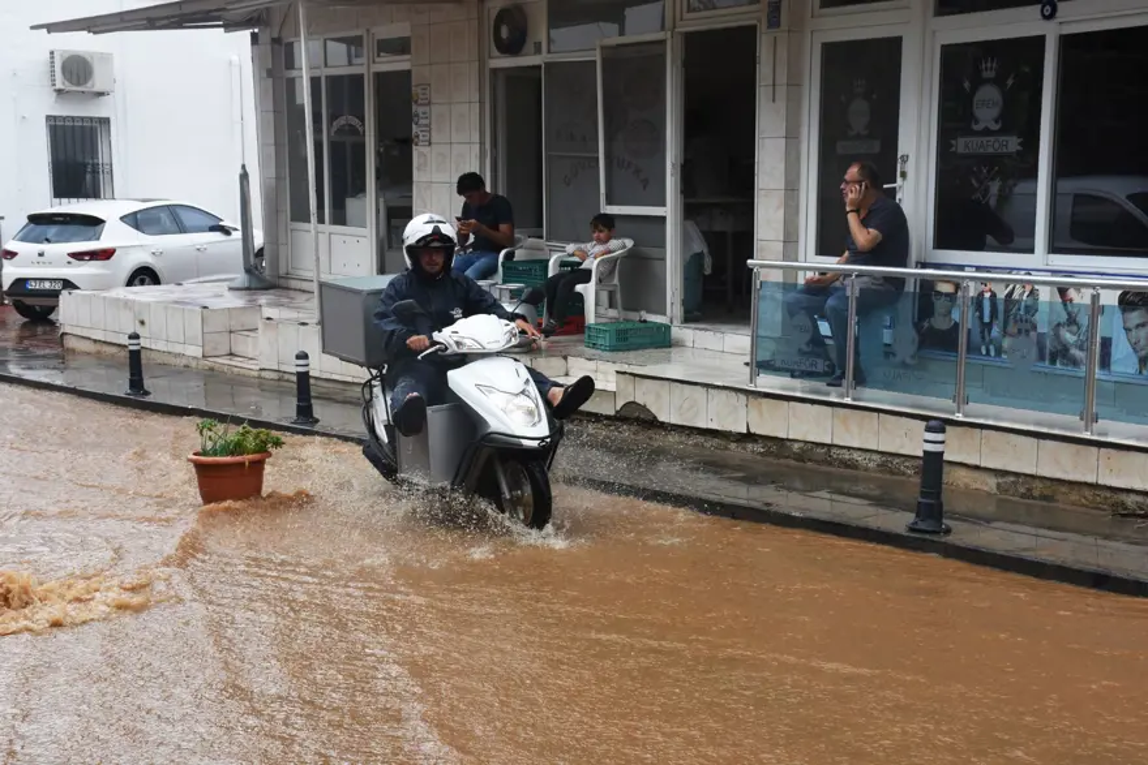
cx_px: 574
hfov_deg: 37.8
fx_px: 1674
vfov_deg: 25.8
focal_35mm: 52
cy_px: 382
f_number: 10
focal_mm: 35
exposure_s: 1/400
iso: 400
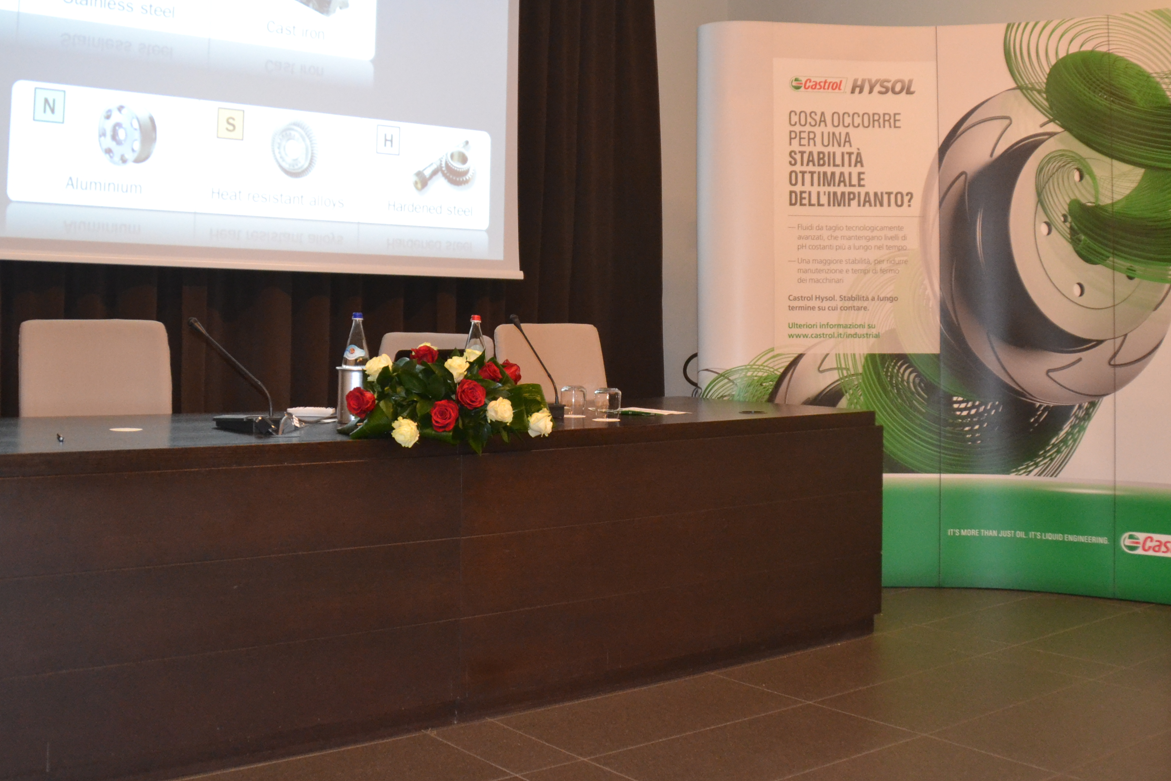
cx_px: 589
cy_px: 223
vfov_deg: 33.7
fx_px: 1269
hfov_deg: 49.6
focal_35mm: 39
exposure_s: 1/60
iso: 1600
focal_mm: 18
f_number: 3.5
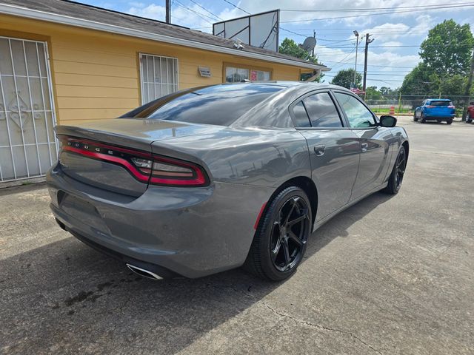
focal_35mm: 23
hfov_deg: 73.9
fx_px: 315
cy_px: 178
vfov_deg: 58.9
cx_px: 237
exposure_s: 1/765
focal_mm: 6.3
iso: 12
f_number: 1.7
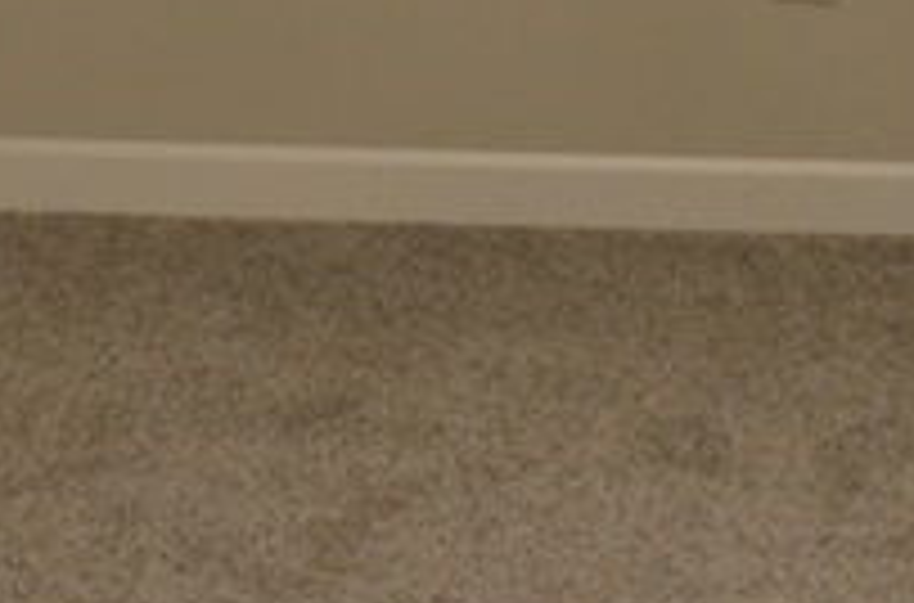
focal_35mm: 197
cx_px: 540
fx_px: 4986
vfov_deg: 6.8
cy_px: -299
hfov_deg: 10.5
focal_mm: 18
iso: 800
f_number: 3.5
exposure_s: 1/30
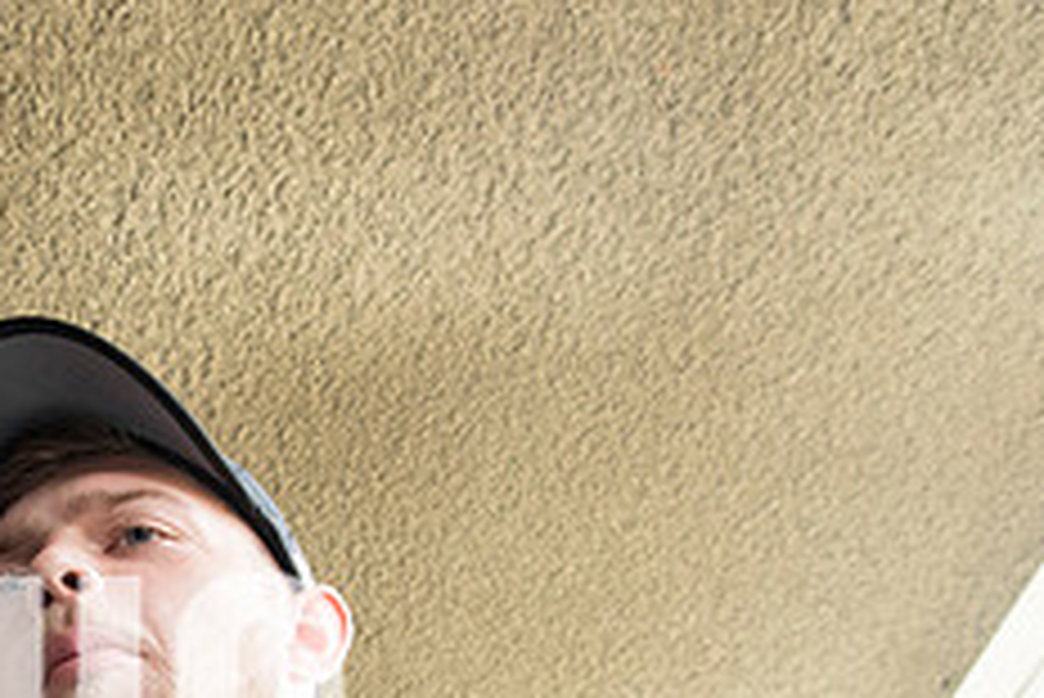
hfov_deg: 31.0
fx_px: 1741
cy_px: 786
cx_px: 4
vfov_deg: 21.4
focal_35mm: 60
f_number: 5
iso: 2500
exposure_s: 1/320
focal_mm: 24
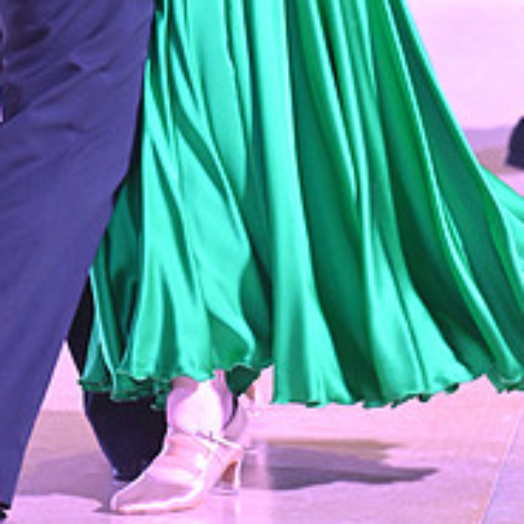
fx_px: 7518
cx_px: 228
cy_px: -252
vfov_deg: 4.0
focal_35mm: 439
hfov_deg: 4.0
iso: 5000
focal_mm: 165
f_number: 5.6
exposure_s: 1/320
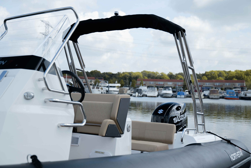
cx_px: 127
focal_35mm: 44
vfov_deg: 30.5
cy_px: 84
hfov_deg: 44.5
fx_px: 307
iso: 100
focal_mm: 43
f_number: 3.5
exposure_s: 1/400
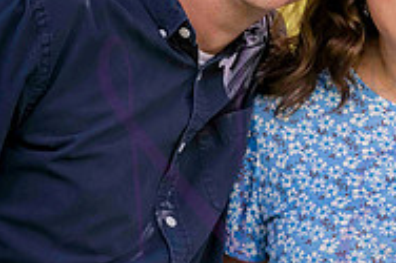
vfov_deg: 4.0
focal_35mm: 346
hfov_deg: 5.9
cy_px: 66
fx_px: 3803
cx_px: 453
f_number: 5
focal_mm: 112
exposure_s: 1/320
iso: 400
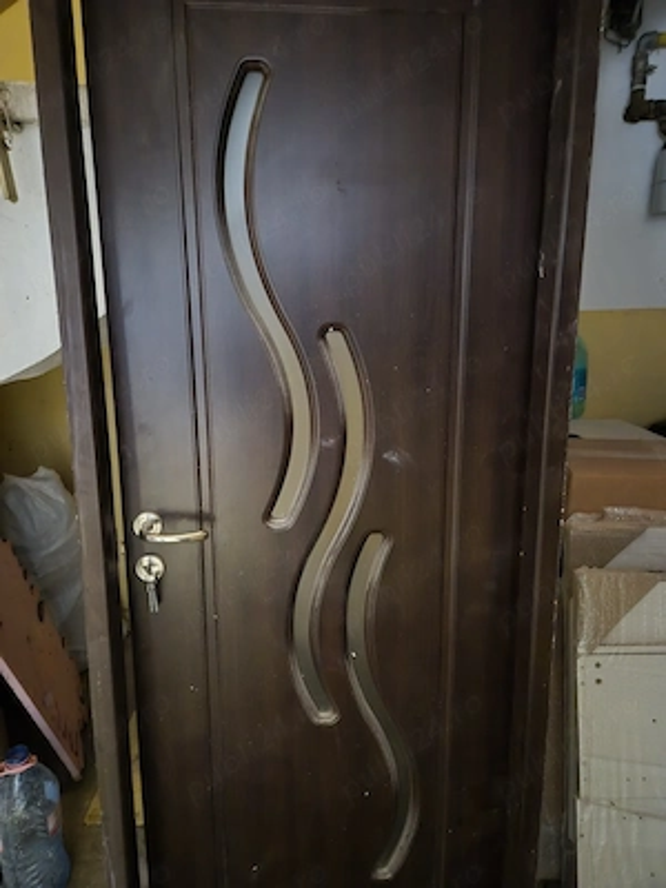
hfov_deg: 58.9
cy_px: 444
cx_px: 333
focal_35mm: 23
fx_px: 590
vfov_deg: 73.9
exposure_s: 1/9.98
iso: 3200
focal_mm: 5.4
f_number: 1.8
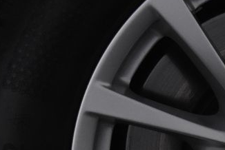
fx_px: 2483
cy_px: 91
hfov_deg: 5.2
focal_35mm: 397
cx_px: 68
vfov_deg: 3.5
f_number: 5
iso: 1600
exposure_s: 1/100
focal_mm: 45
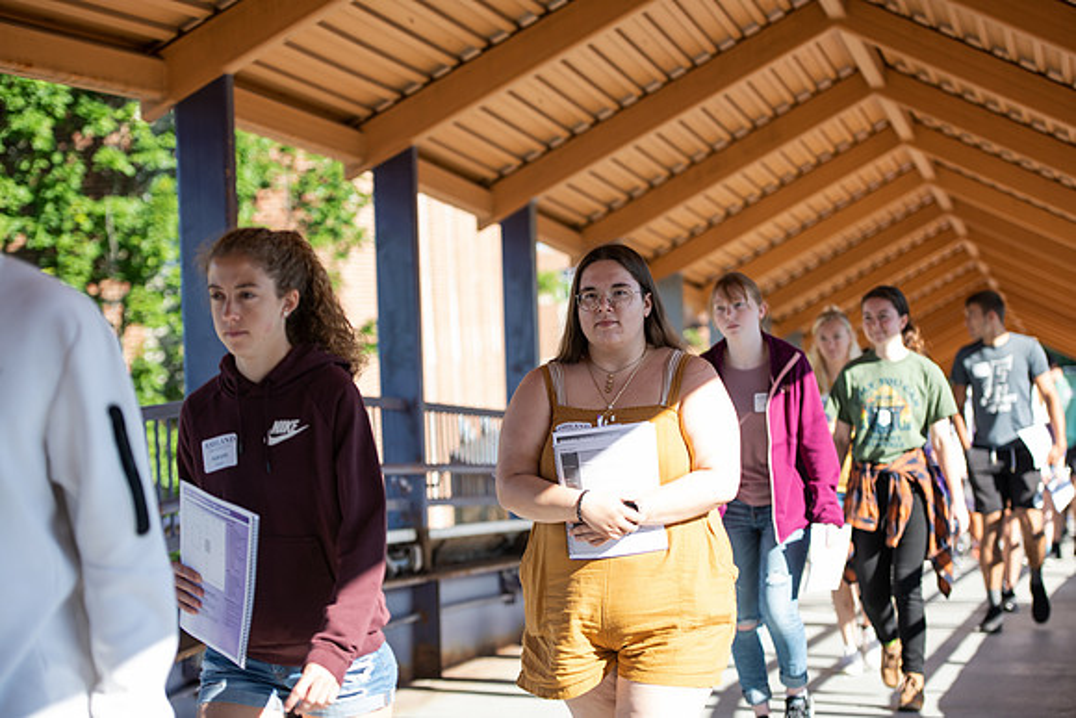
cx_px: 538
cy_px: 359
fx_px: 2541
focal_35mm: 85
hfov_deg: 23.9
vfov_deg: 16.1
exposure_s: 1/320
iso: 100
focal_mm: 85
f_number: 3.2
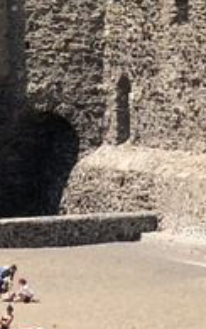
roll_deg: +0.5
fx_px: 3052
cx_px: -458
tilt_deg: +0.4
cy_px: 108
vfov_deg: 6.2
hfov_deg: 3.7
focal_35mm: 340
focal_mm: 6
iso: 16
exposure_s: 1/1066
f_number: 2.4
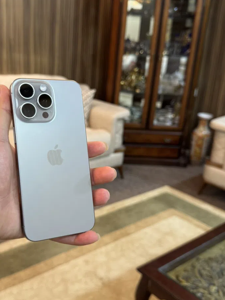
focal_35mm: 36
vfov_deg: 51.3
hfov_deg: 39.3
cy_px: 160
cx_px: 80
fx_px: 312
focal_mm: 6.76
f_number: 1.78
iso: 250
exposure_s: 1/50
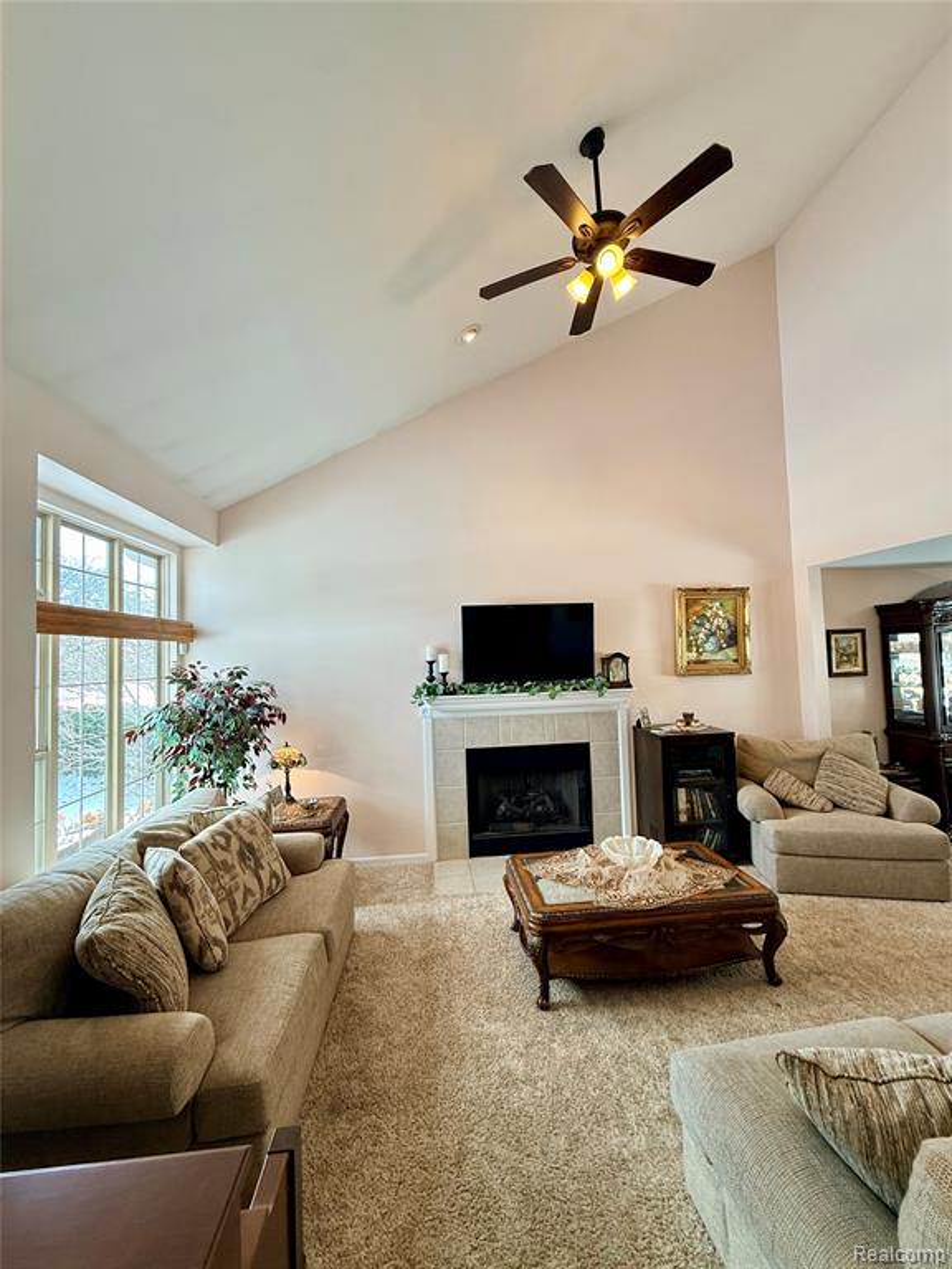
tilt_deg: +3.8
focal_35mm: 14
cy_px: 634
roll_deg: +2.4
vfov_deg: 102.1
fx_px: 513
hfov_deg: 85.7
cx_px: 476
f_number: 2.2
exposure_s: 1/120
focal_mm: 2.22
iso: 100
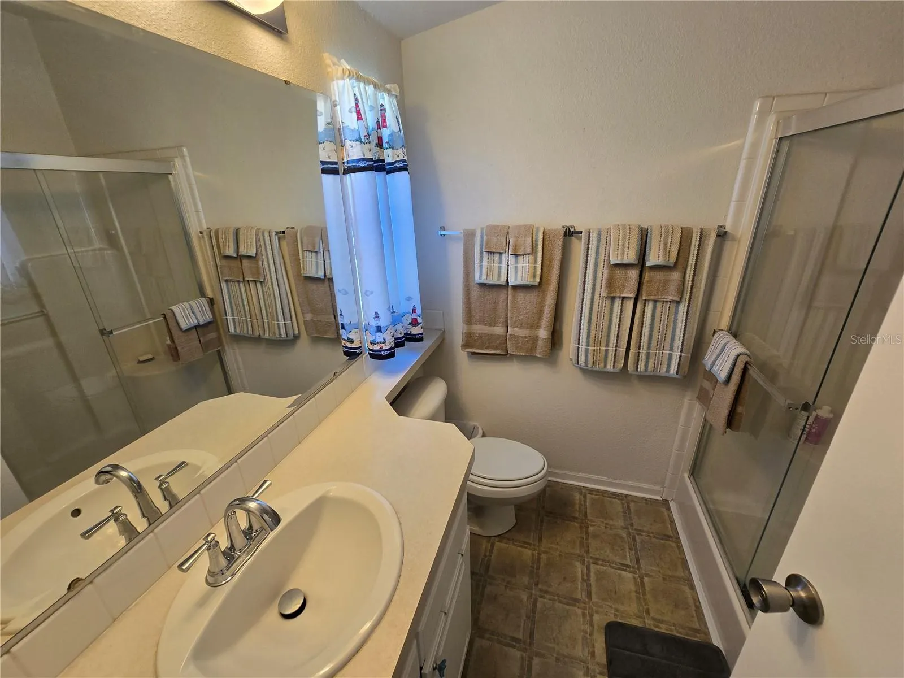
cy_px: 339
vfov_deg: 89.9
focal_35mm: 13
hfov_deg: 106.2
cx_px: 452
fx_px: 339
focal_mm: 2.2
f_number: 2.2
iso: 64
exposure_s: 1/60
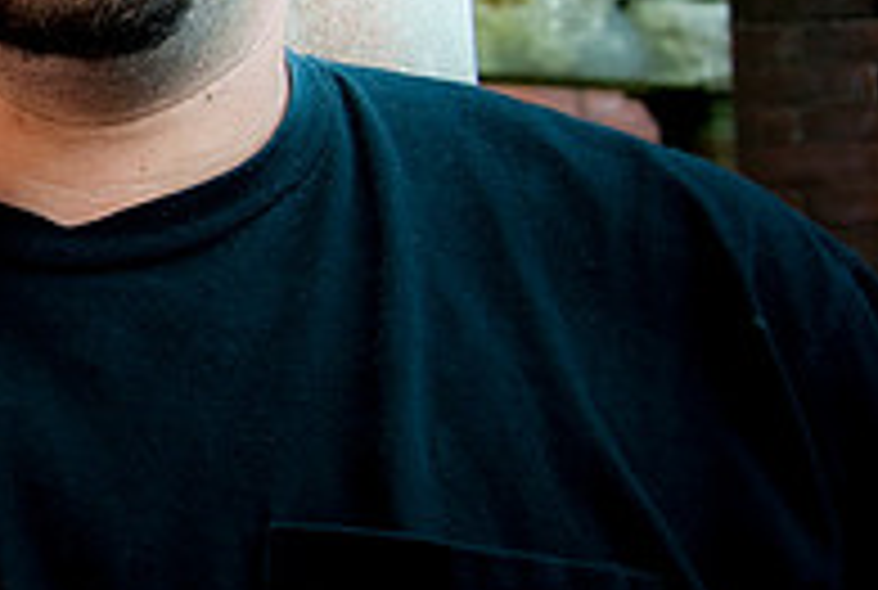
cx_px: -405
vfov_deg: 13.9
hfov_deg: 18.6
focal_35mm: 98
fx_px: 2396
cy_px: 50
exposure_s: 1/80
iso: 200
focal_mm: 22
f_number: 4.5
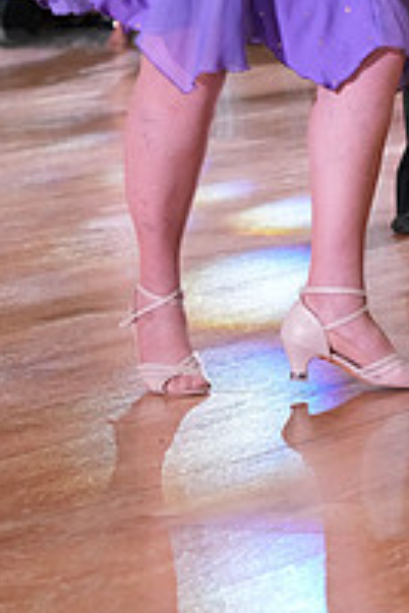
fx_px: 4226
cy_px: -226
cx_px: 441
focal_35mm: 248
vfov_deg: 8.2
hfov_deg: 5.5
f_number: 5
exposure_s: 1/320
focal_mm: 86
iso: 5000
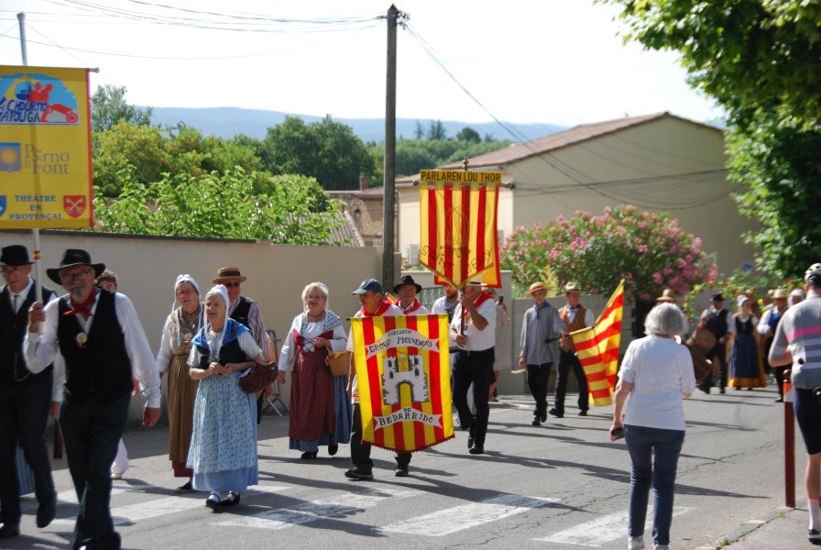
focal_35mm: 93
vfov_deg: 14.8
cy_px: 275
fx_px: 2124
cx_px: 410
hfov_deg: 21.9
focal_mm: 62
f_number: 5.6
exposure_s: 1/500
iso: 160
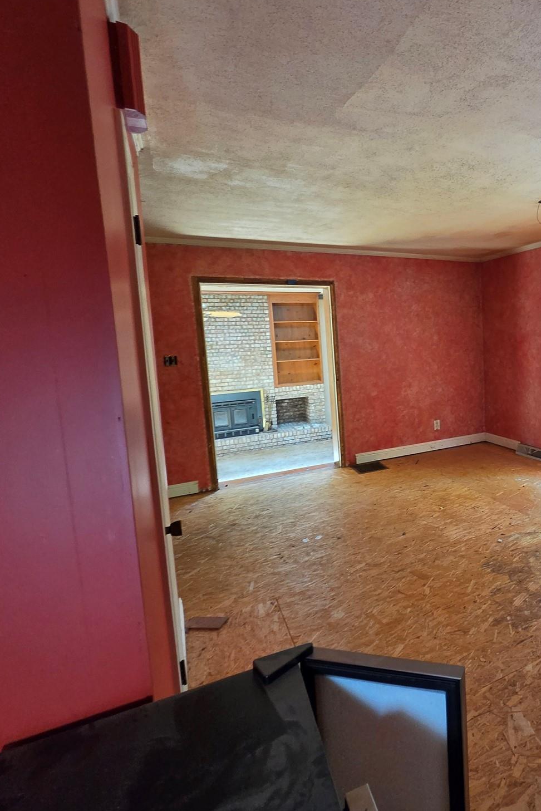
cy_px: 385
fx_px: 428
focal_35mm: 19
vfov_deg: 86.8
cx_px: 468
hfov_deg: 57.3
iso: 250
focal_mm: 2.2
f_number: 2.2
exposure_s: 1/60
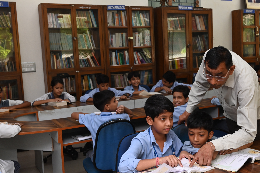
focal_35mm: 46
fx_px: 332
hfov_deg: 42.3
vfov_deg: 29.2
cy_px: 92
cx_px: 168
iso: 1600
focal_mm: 35
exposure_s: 1/100
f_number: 5.6
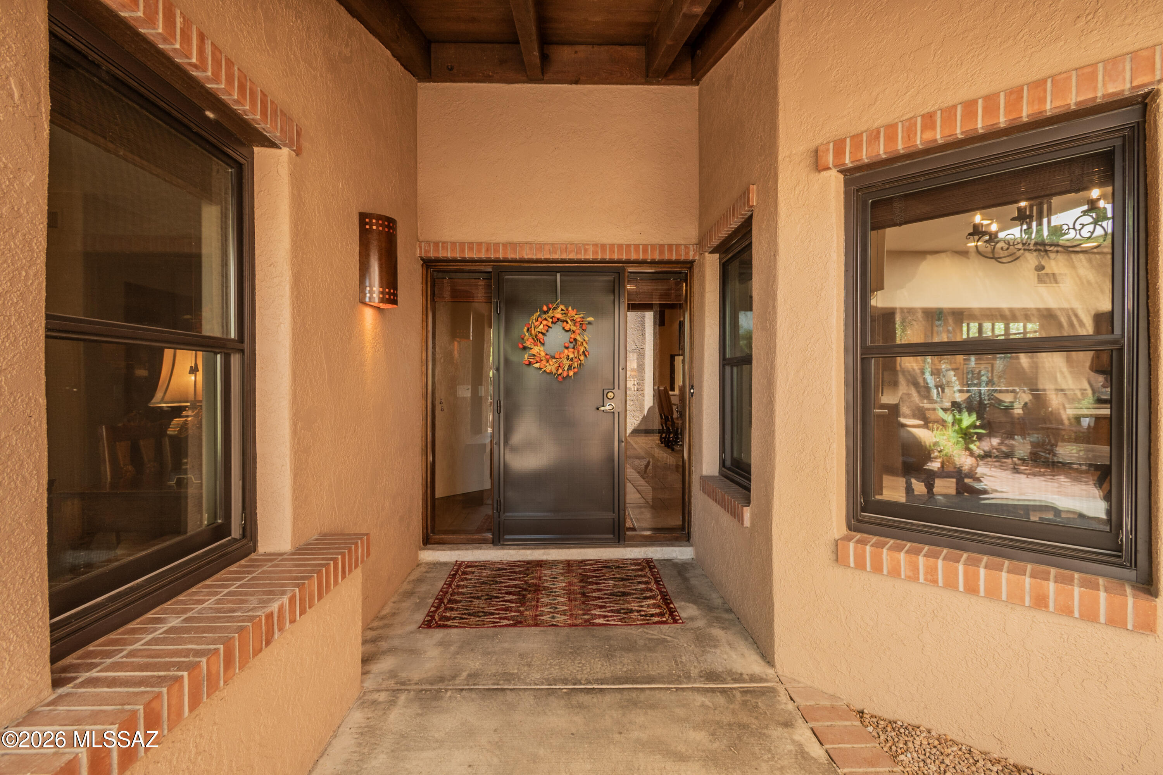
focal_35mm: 15
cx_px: 582
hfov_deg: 100.4
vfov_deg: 77.3
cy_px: 388
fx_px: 485
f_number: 6.3
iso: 125
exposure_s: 1/20
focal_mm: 10
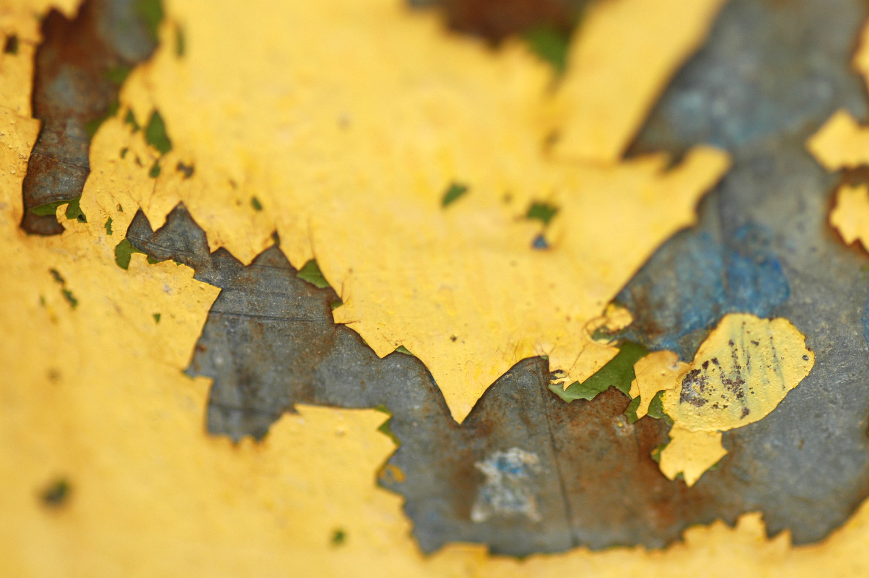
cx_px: 430
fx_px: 3376
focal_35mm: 140
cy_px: 285
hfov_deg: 14.7
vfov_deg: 9.8
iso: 200
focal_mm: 90
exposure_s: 1/640
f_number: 4.5
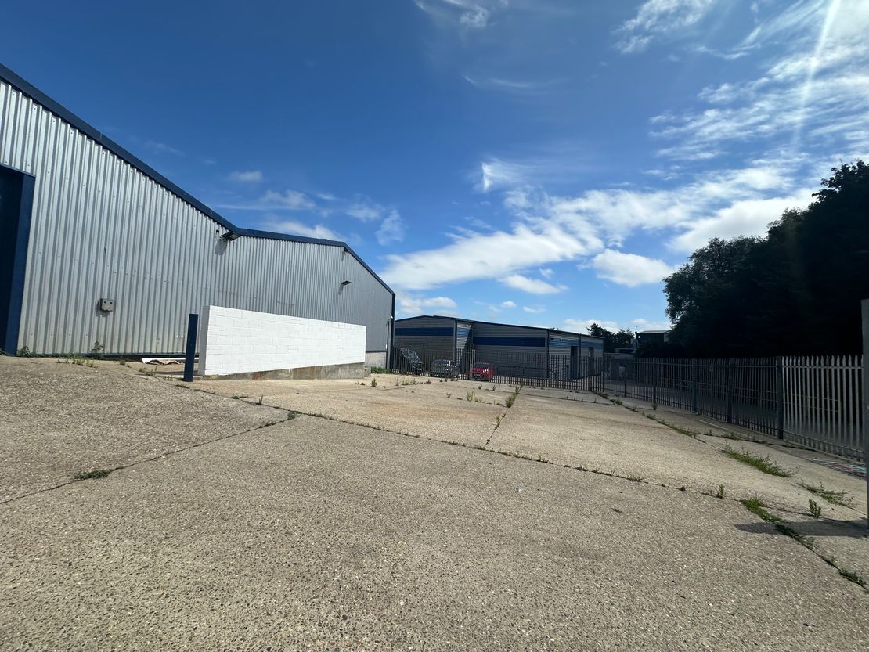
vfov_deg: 85.7
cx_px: 434
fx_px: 352
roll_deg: +0.3
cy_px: 326
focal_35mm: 14
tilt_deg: +1.9
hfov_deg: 102.1
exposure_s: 1/3861
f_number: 2.2
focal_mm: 2.22
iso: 50
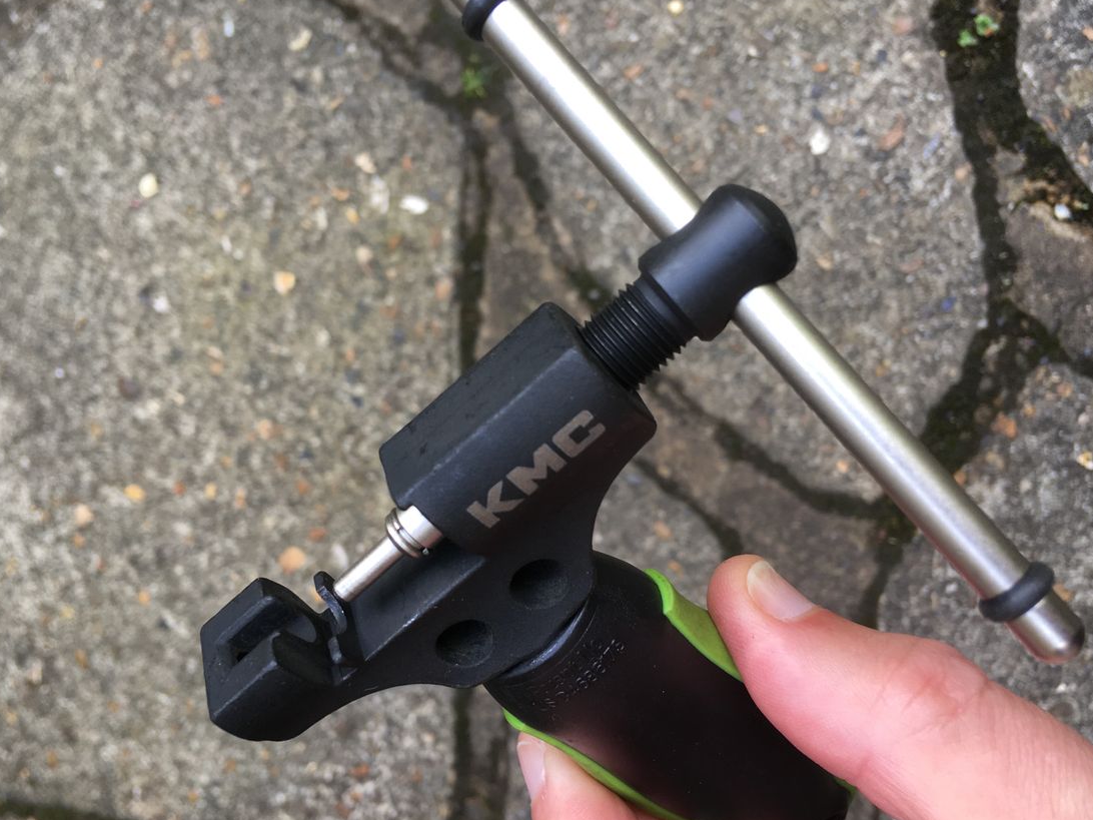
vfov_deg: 41.8
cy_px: 441
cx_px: 523
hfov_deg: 53.9
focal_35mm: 34
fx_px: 1074
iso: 32
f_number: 2.2
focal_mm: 4.15
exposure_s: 1/100
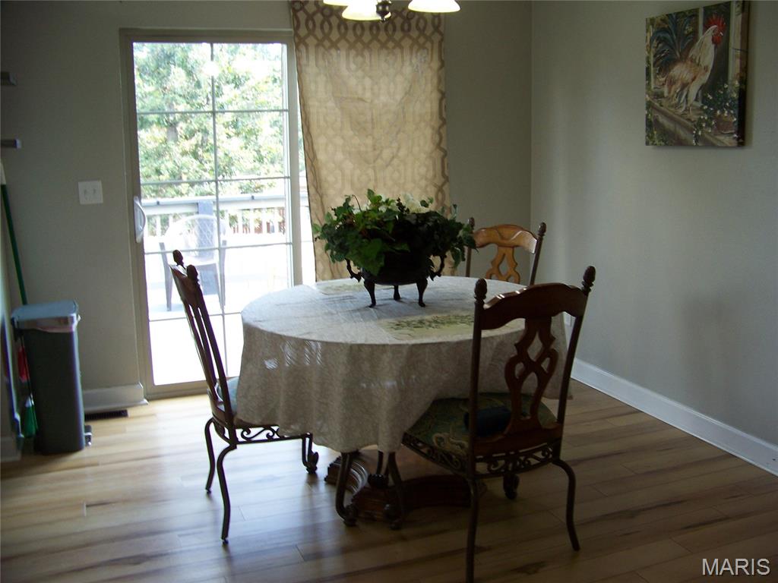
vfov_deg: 39.7
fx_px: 809
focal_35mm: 36
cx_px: 389
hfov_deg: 51.4
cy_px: 292
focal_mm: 5.85
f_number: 2.8
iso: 100
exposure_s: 1/30
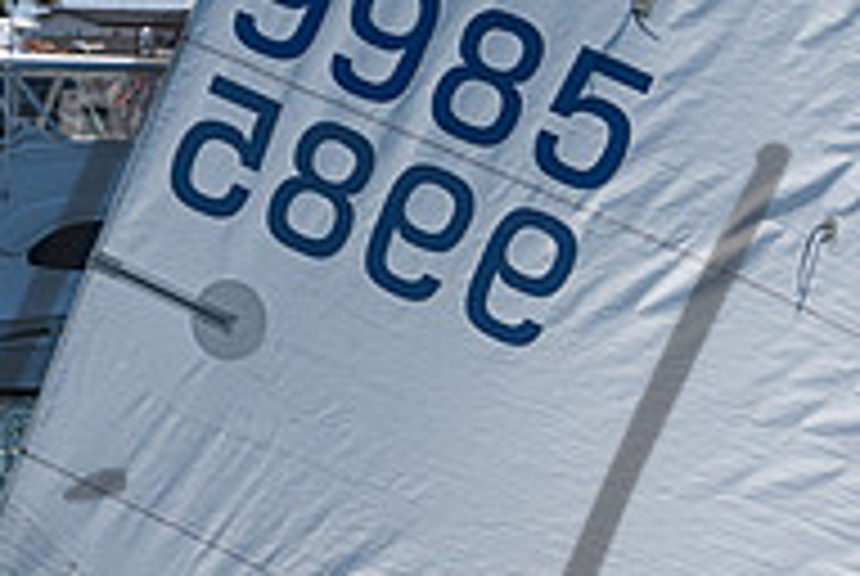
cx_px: 685
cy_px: 571
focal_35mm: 827
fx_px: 19786
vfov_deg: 1.7
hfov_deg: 2.5
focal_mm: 200
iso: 250
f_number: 18
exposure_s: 1/320
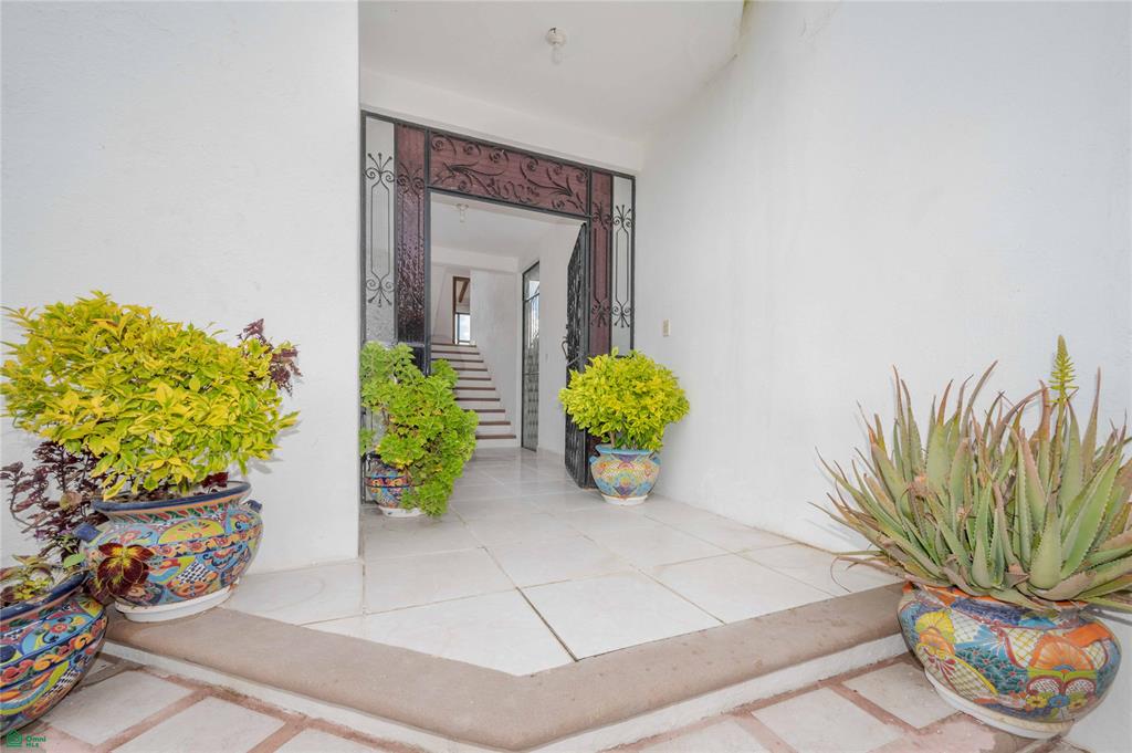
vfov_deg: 81.1
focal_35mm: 14
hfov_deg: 104.3
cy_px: 376
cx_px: 566
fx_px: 440
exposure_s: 1/40
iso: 400
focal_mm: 14
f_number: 20
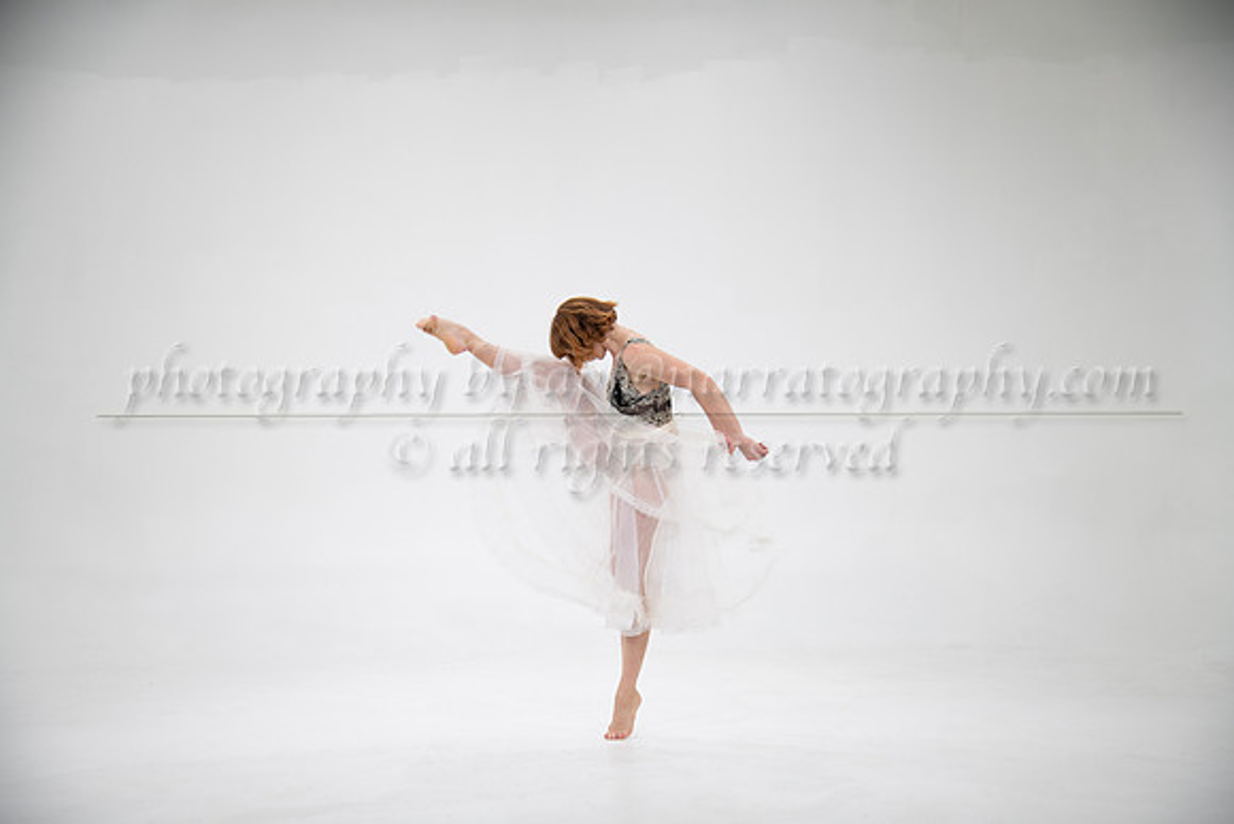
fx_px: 1783
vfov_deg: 26.0
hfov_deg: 38.2
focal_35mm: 52
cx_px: 617
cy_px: 412
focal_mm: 52
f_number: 4
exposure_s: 1/500
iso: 400
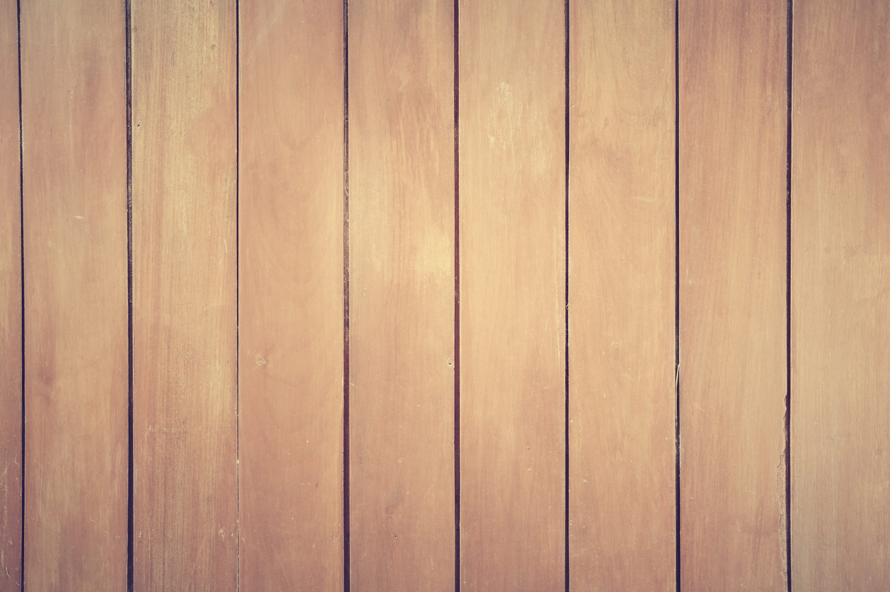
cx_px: 445
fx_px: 1482
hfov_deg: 33.4
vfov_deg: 22.6
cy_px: 296
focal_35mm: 60
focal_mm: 60
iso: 200
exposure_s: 1/2.5
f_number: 11
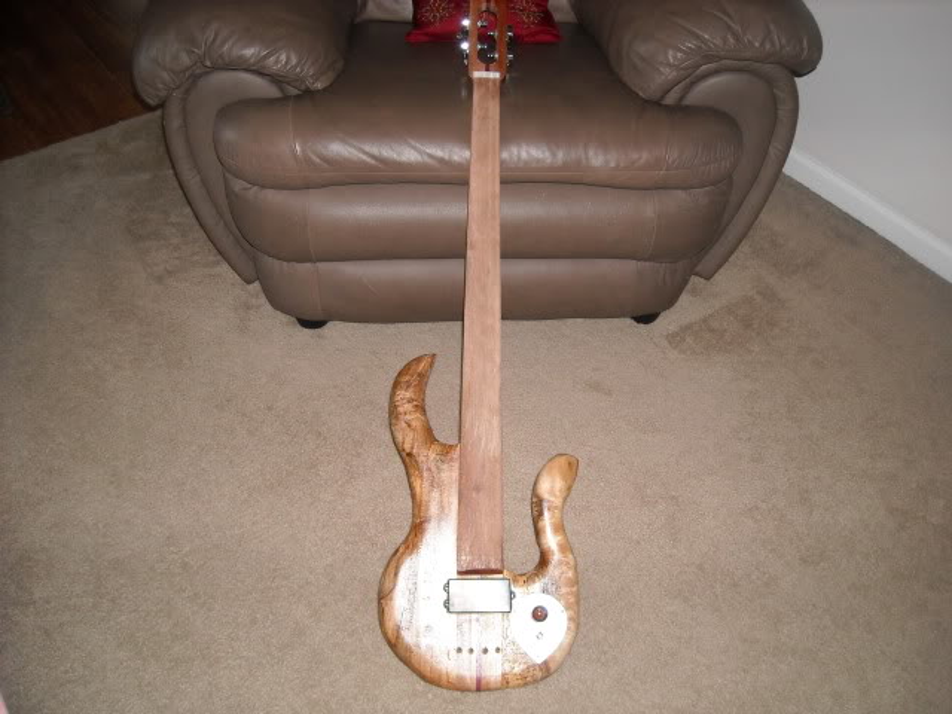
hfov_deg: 52.6
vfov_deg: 40.7
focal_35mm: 35
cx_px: 476
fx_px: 963
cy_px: 357
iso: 200
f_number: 2.8
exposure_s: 1/60
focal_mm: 5.7
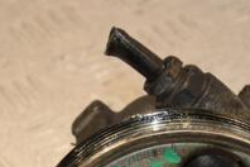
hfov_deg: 6.5
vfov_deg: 4.3
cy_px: 225
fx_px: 2208
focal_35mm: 318
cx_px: 165
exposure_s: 1/200
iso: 800
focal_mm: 70
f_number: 6.3
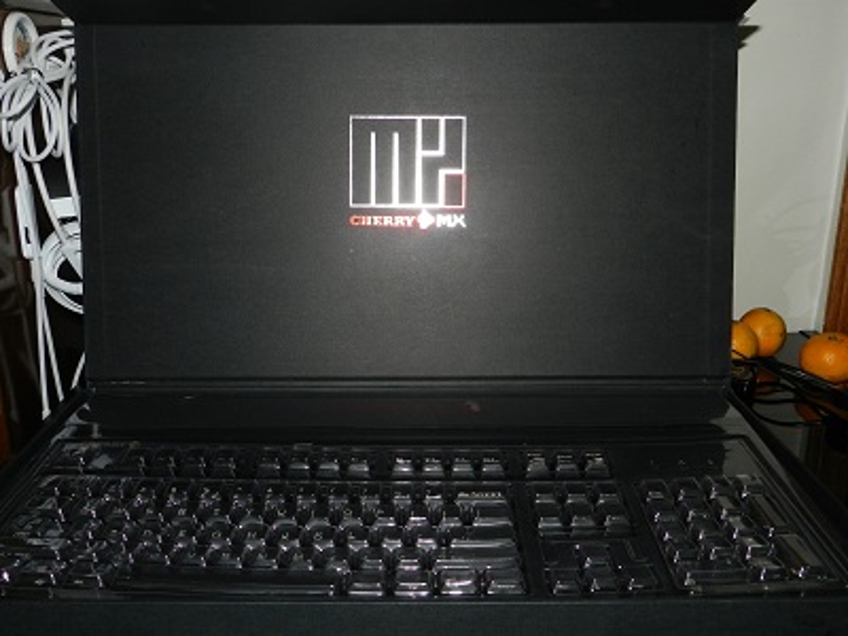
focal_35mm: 32
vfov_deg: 44.2
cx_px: 424
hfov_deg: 56.8
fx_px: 784
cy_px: 318
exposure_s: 1/30
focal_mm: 5.6
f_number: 3.7
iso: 200
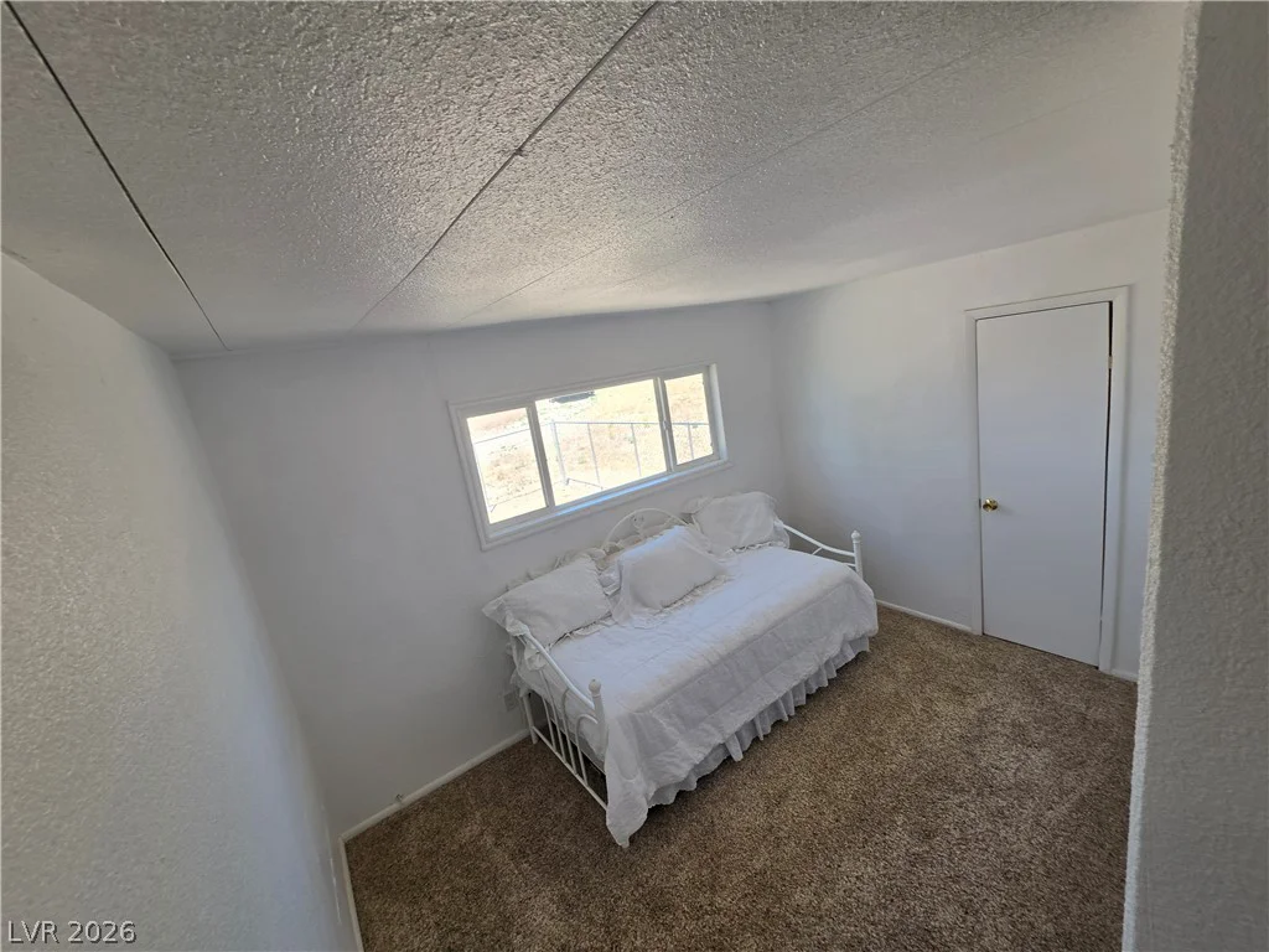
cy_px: 476
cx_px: 634
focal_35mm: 13
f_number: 1.9
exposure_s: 1/120
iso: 16
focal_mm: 2.2
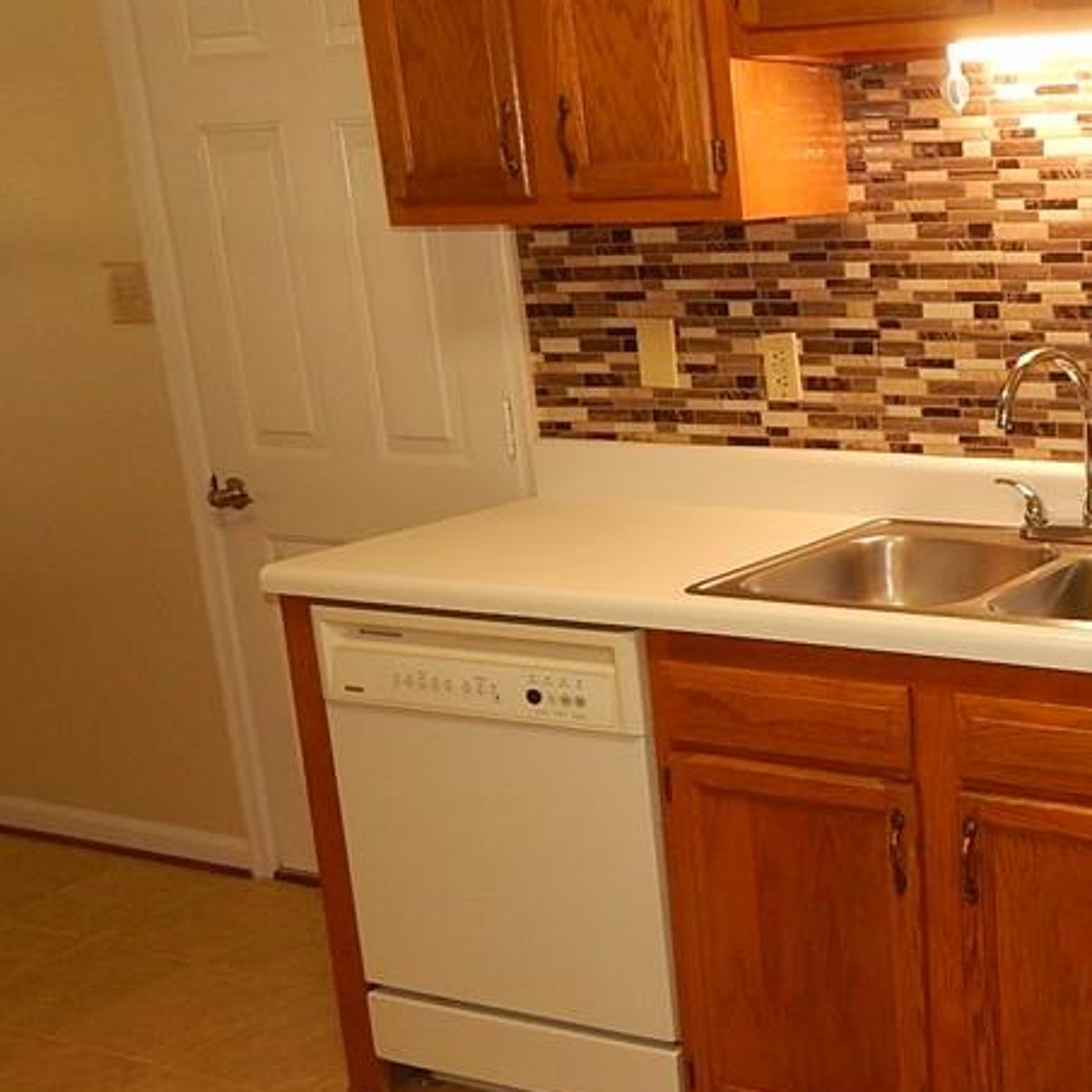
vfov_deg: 36.8
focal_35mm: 46
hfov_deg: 33.4
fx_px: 1642
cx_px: 1116
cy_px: 583
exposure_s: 1/30
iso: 200
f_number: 3
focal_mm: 4
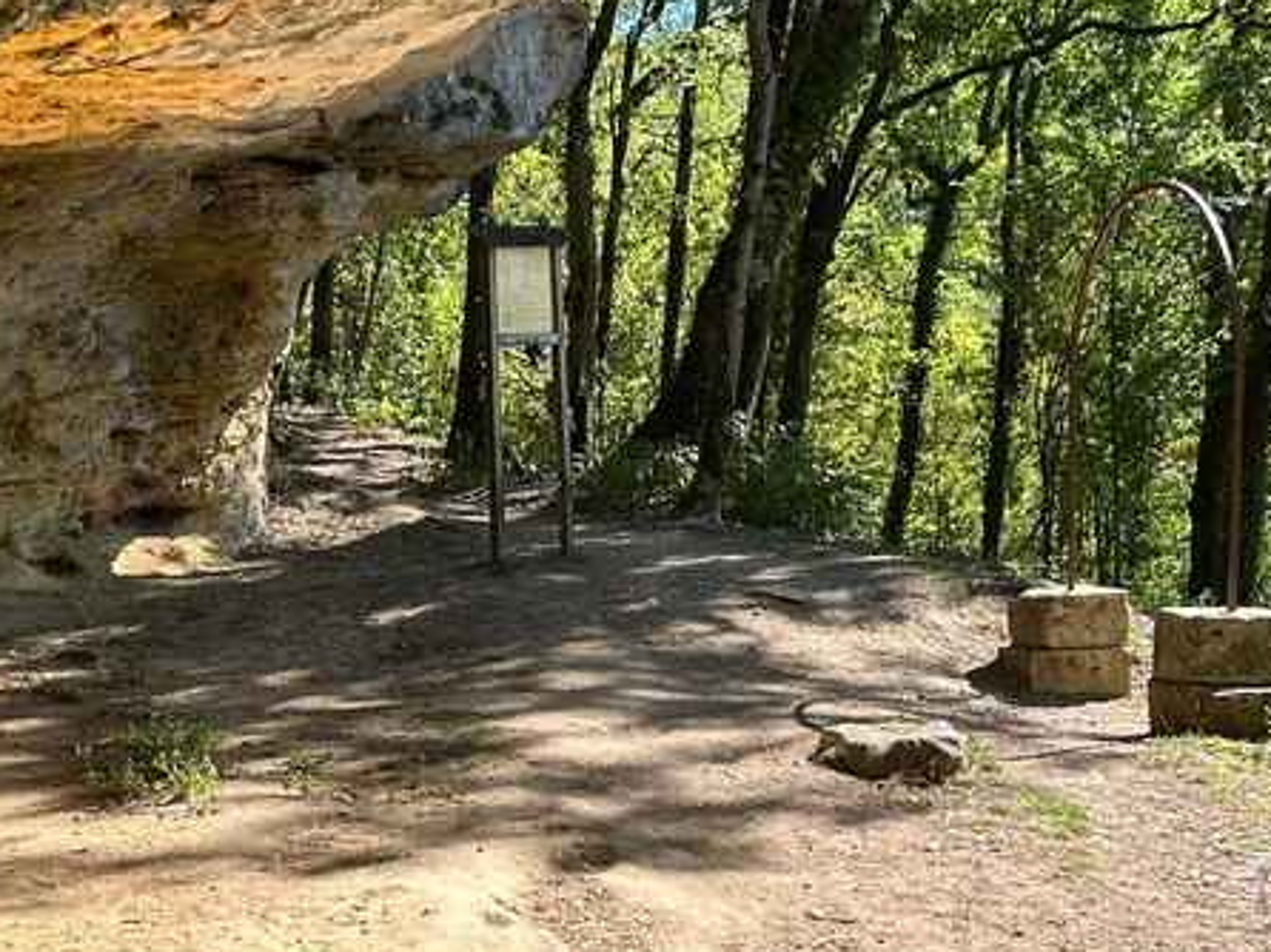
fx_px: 2569
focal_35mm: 70
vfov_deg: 20.9
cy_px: 676
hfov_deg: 27.8
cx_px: 721
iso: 50
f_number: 1.5
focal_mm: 5.7
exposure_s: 1/1377
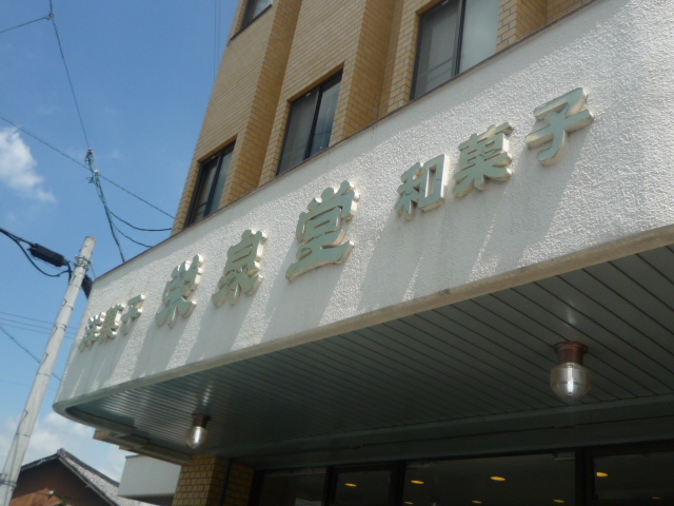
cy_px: 253
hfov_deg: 51.4
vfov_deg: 39.7
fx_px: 701
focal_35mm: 36
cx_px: 337
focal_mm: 4.4
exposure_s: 1/800
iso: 100
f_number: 4
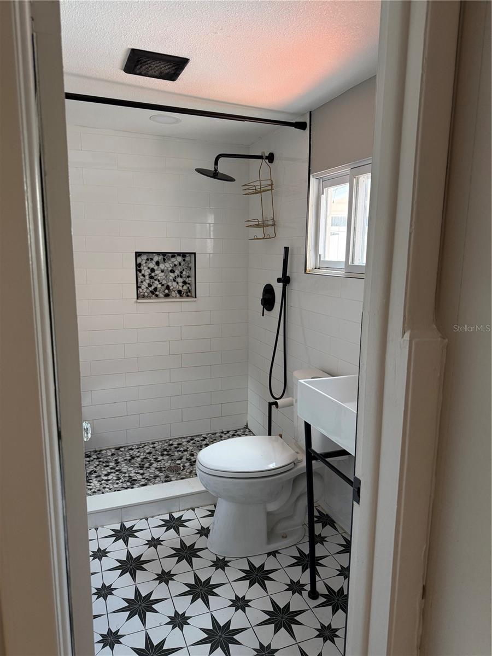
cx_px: 246
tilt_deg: -8.4
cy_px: 328
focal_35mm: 24
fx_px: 455
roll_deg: +0.1
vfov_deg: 71.6
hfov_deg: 56.8
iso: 200
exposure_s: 1/142
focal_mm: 6.76
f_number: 1.78
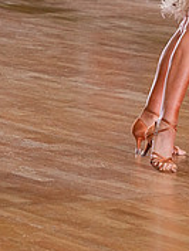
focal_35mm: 283
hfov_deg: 5.3
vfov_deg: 6.9
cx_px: 69
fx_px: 2058
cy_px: -101
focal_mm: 90
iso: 3200
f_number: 6.3
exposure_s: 1/200
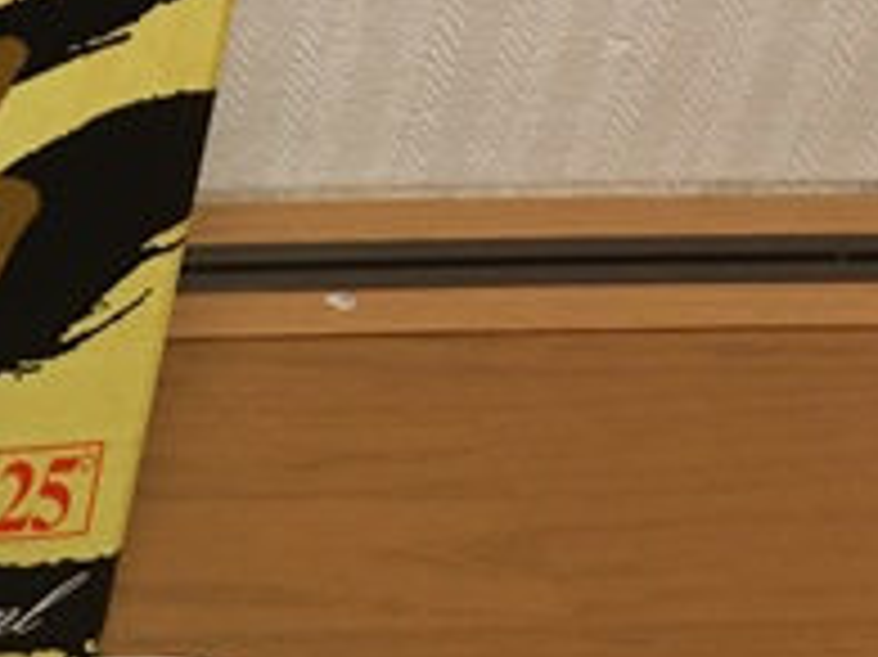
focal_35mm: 90
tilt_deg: -46.1
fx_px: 2281
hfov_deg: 19.3
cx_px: -407
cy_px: 976
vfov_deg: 15.2
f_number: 2.2
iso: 125
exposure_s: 1/30
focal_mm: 4.15
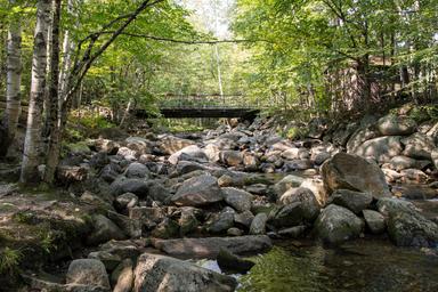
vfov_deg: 43.6
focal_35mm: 30
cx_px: 219
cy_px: 146
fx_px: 365
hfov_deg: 61.9
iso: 250
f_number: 5
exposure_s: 1/60
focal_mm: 20
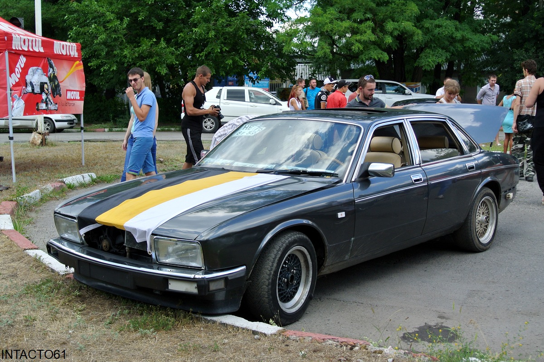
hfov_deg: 38.9
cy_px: 181
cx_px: 272
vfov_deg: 26.5
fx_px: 770
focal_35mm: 51
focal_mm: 18.9
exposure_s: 1/250
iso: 100
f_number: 4.8
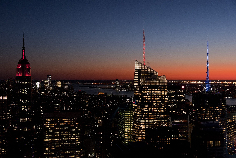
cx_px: 118
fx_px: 275
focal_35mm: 42
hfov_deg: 46.4
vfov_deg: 31.9
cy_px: 79
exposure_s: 1/10
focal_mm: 28
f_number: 6.3
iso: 640
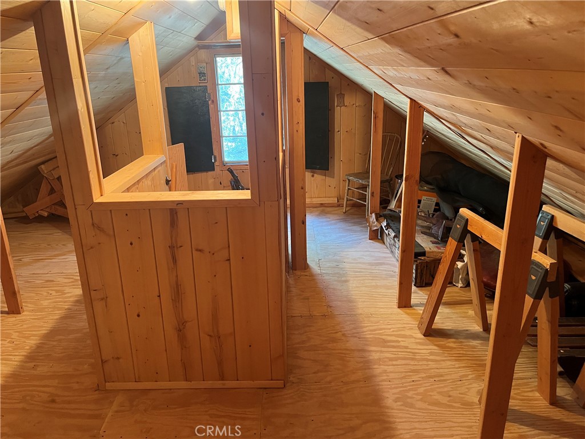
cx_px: 292
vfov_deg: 53.1
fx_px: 439
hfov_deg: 67.3
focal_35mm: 26
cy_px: 220
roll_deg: +1.3
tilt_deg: -17.2
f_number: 1.6
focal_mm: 5.1
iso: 400
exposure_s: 1/40
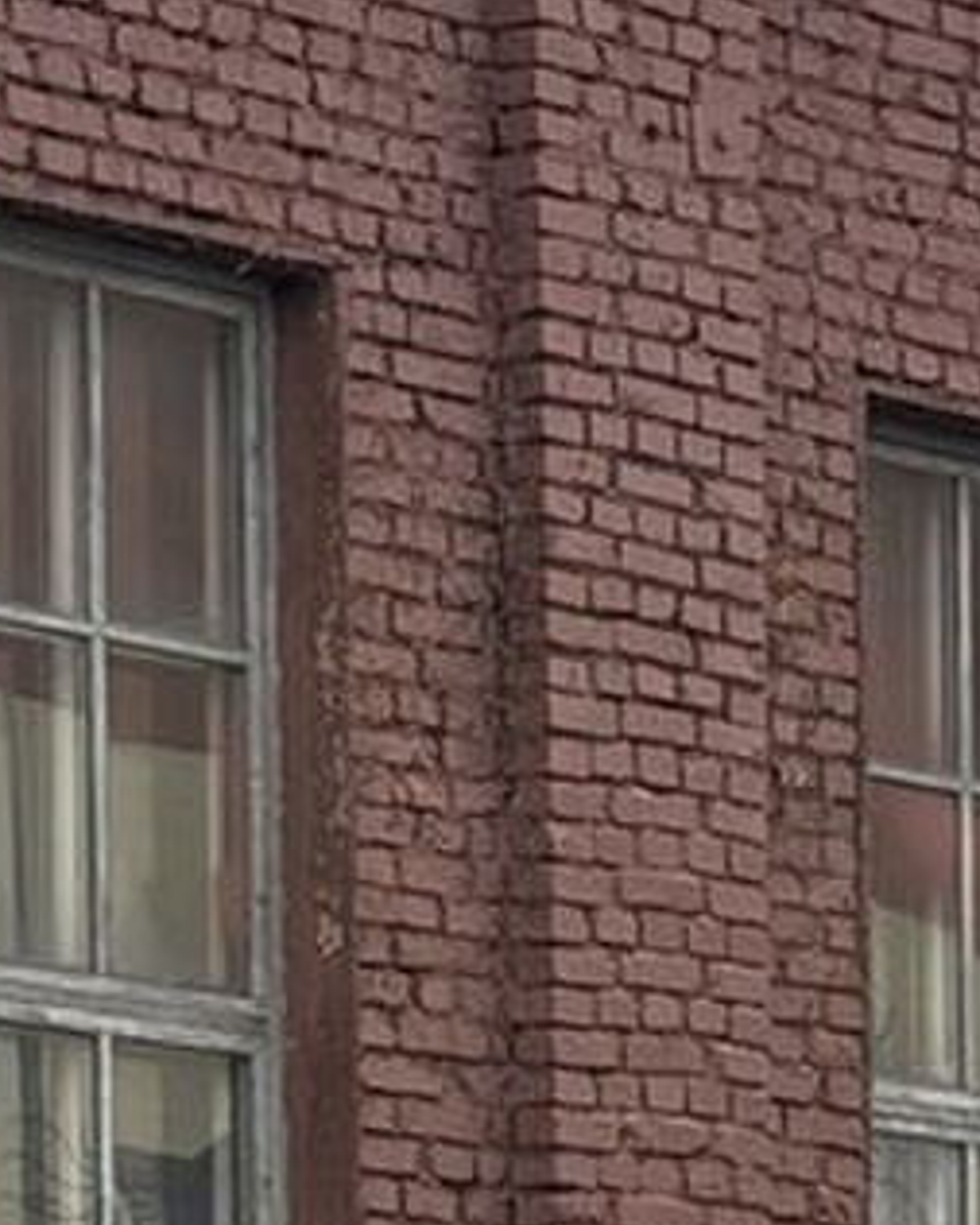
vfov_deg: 7.8
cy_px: 2338
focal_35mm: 237
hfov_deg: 6.4
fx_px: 8588
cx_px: 1588
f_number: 1.78
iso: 64
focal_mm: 6.76
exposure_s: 1/507
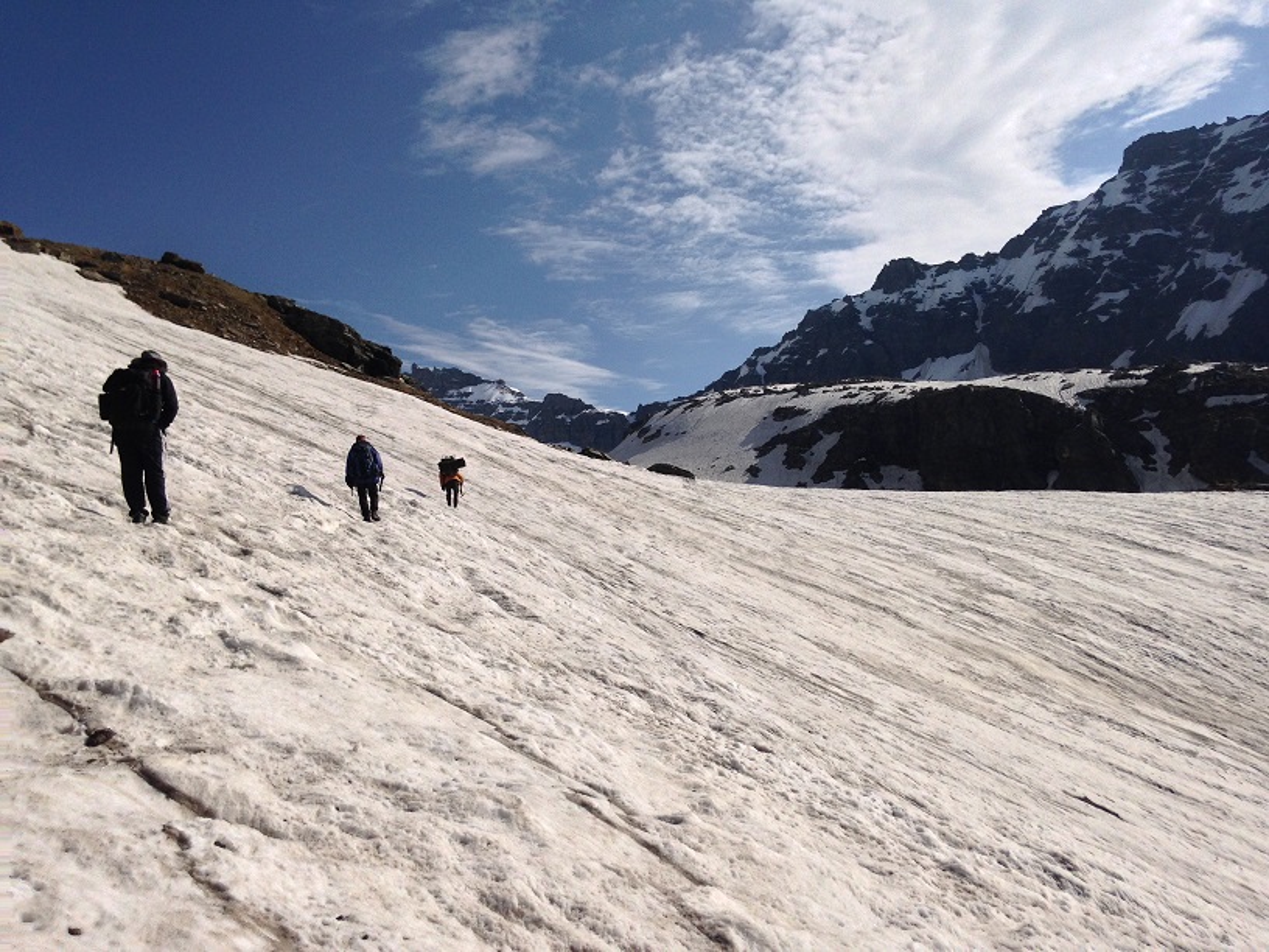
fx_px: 1210
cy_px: 476
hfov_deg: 55.4
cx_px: 634
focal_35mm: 33
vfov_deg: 42.9
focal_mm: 4.12
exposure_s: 1/4926
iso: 50
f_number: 2.4
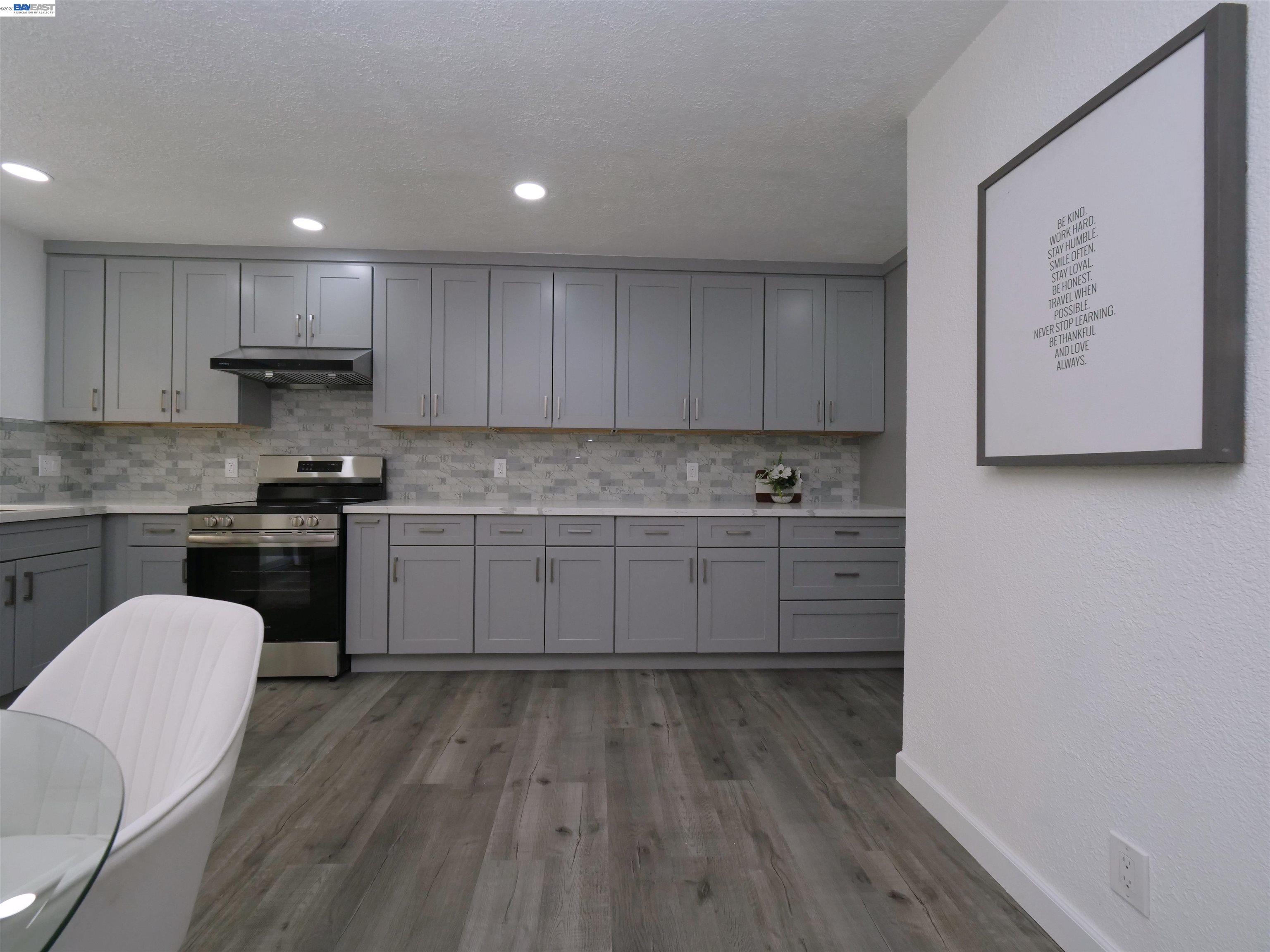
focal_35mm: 14
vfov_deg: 85.7
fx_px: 514
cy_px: 476
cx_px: 635
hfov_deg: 102.1
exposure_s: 1/125
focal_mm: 7
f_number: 6.3
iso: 800
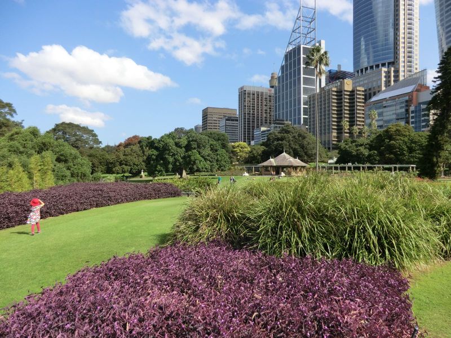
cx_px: 226
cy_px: 169
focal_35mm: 24
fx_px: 313
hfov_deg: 71.6
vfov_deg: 56.8
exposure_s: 1/800
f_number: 3.2
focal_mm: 4.3
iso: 80
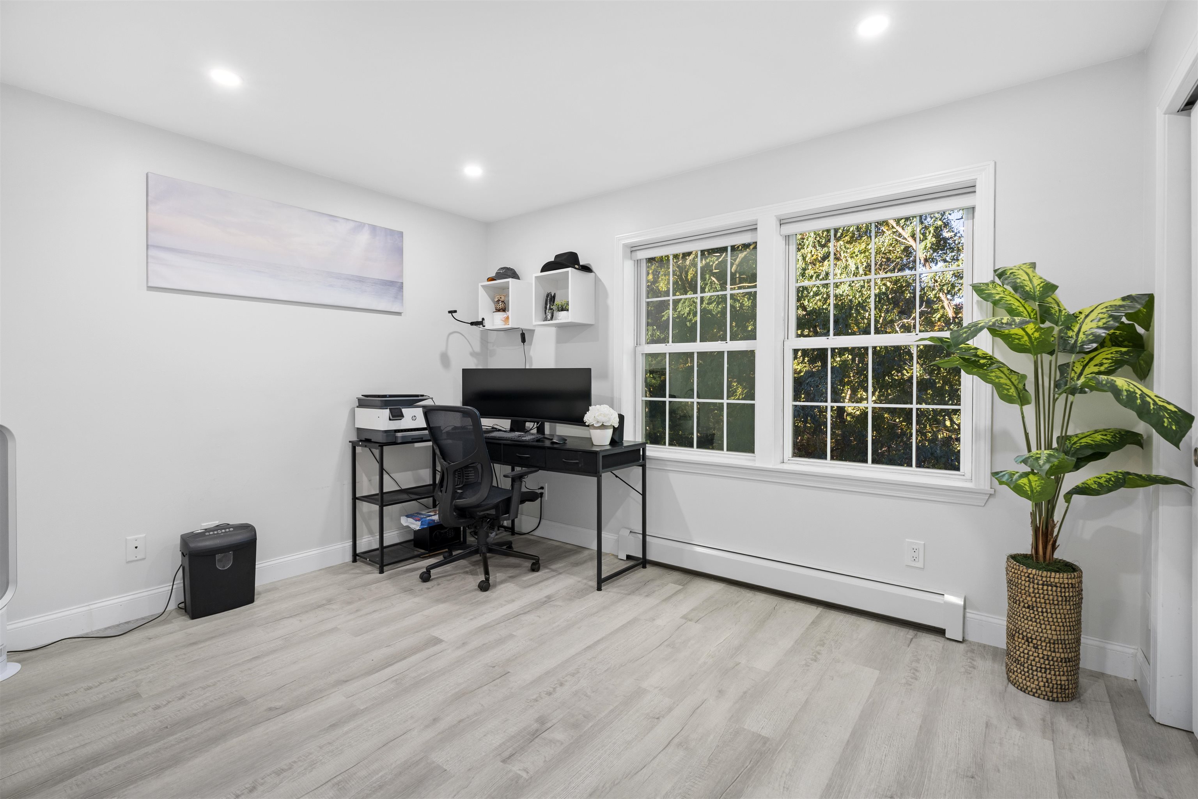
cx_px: 599
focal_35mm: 16
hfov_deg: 96.7
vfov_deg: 73.7
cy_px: 400
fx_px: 532
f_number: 7.1
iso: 400
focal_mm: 16
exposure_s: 1/3
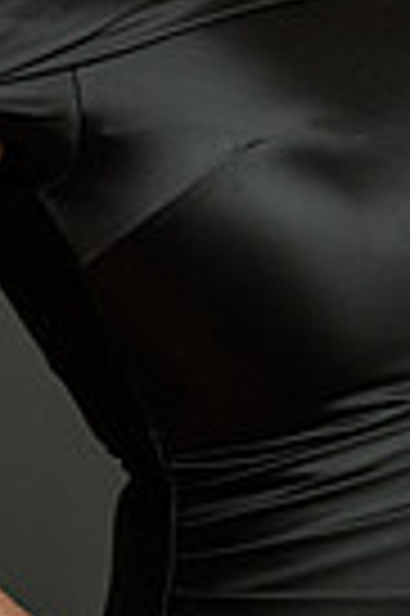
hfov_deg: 2.3
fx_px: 10190
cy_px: -110
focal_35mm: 595
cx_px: 834
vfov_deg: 3.5
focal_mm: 140
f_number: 9
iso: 400
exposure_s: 1/160
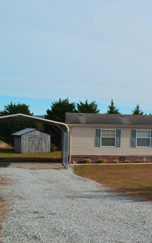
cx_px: 150
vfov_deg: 34.0
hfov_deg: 21.0
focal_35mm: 60
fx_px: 398
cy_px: 122
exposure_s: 1/200
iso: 400
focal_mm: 26
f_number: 10
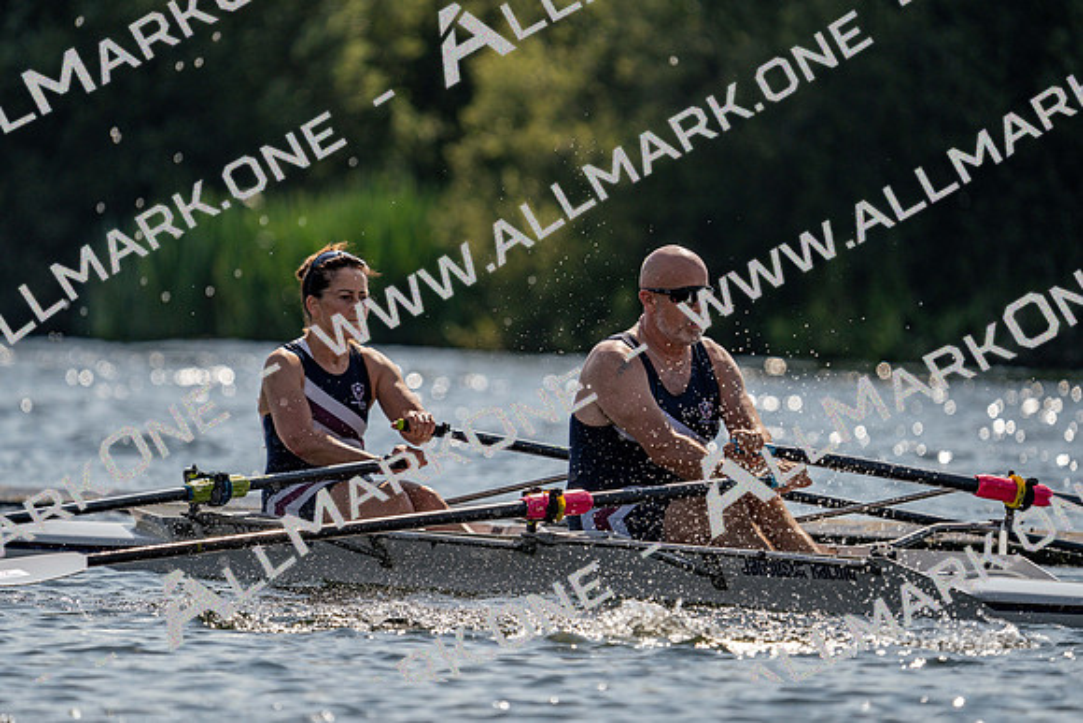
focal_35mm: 422
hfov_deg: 4.9
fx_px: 12698
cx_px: 542
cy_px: 362
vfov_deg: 3.3
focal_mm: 422
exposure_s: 1/1600
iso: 160
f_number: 6.3
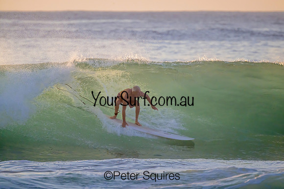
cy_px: 94
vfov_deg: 1.7
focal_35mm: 814
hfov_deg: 2.5
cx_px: 142
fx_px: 6426
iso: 2200
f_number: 11
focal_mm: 800
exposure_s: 1/1600
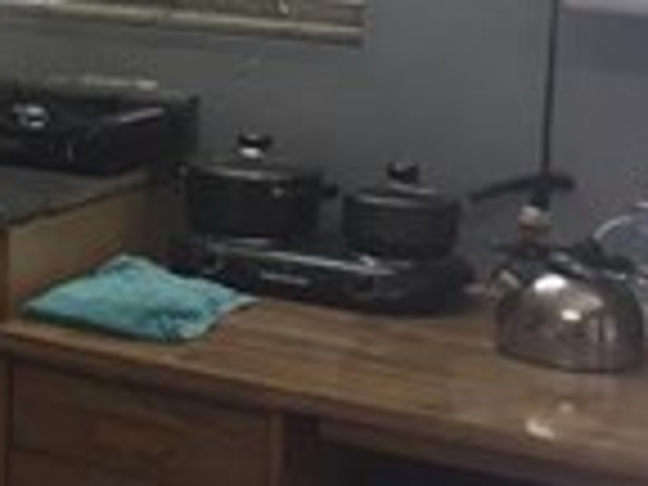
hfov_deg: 13.5
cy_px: 18
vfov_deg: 11.4
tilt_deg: -8.8
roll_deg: -0.6
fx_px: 2415
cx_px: -562
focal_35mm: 129
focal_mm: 4.15
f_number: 2.2
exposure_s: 1/30
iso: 64
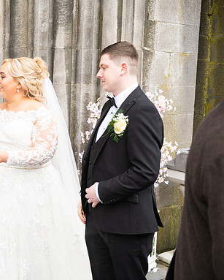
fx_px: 447
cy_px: 140
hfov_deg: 27.6
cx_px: 49
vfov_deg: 34.7
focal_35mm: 54
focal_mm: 38
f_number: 3.5
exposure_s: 1/160
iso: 125
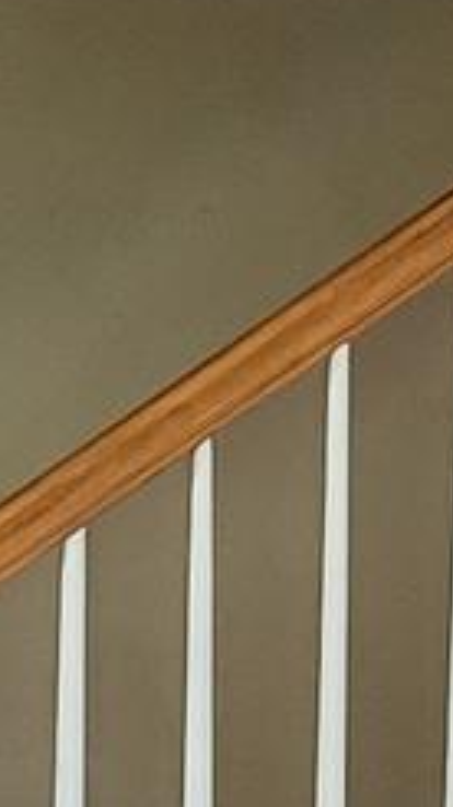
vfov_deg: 8.9
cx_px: 1073
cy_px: 1158
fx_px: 5050
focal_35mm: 236
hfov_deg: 5.0
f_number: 1.8
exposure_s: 1/40
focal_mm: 5.4
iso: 400
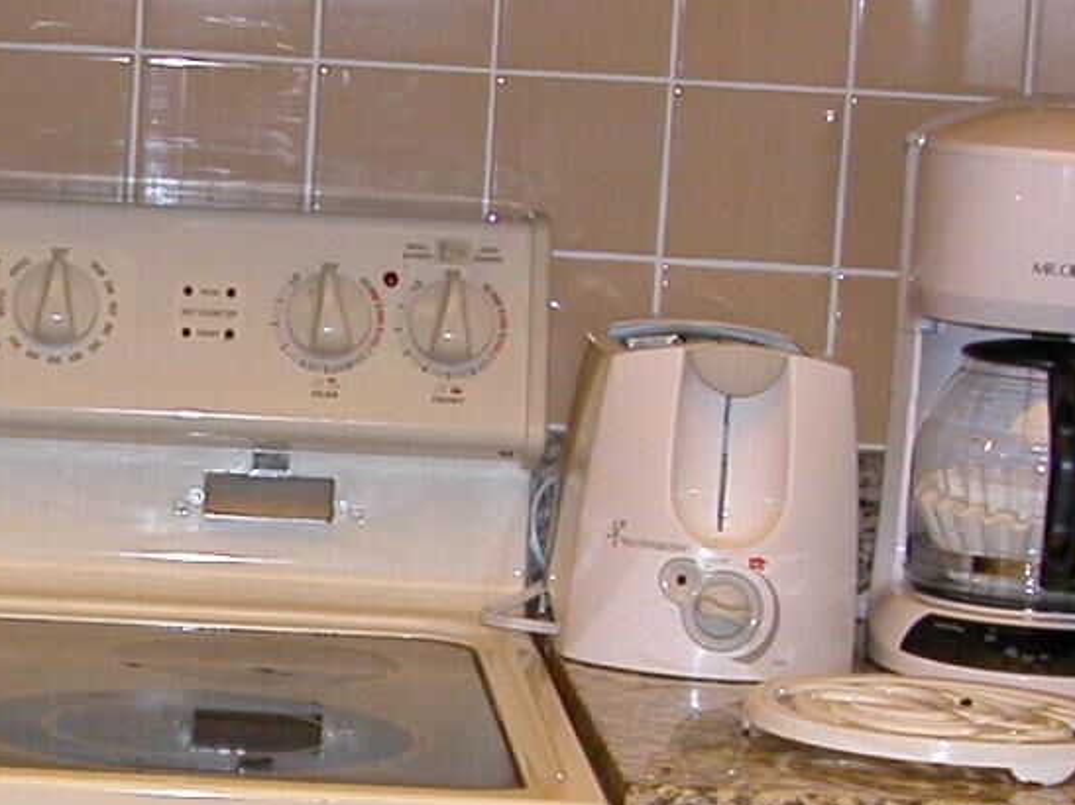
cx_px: -179
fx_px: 4067
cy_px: 626
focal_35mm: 131
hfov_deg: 14.6
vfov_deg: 11.3
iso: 200
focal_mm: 8.9
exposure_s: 1/60
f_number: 2.8
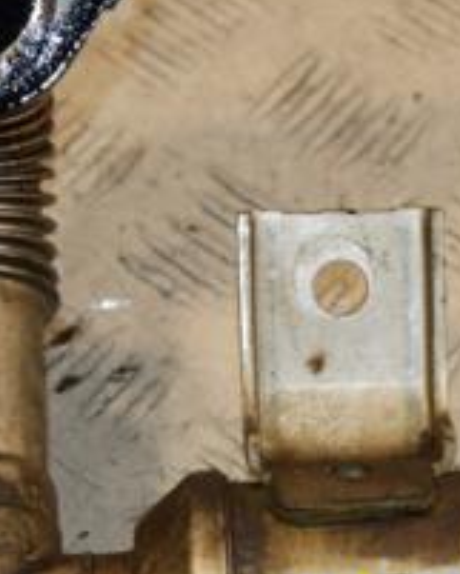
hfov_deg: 7.6
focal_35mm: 202
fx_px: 3435
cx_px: 420
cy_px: 348
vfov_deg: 9.6
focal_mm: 48
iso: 800
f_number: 5.6
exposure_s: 1/200
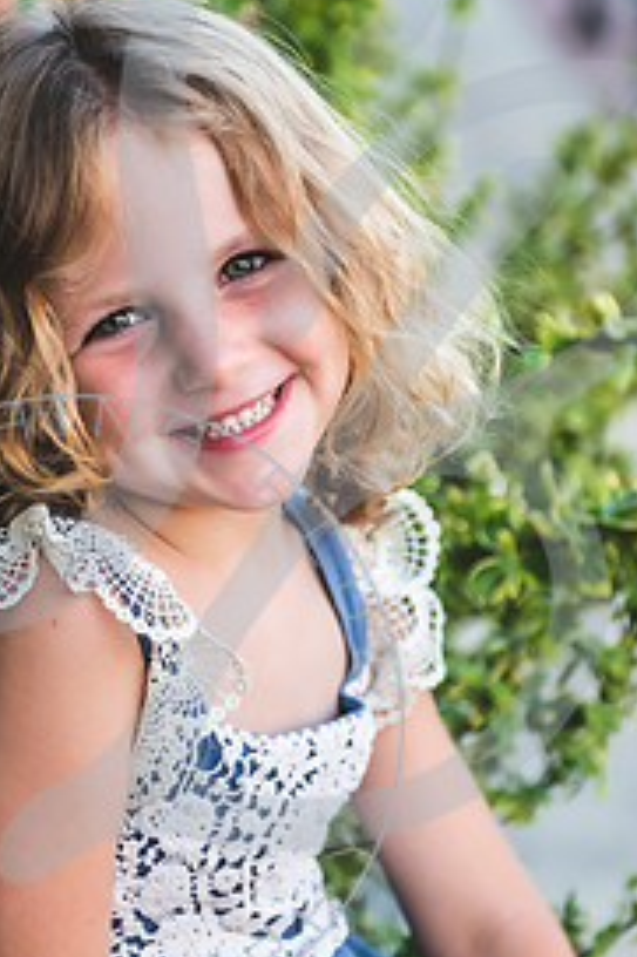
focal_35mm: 116
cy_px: 454
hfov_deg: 11.8
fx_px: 3083
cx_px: 236
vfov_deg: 17.7
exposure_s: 1/250
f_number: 2.8
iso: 200
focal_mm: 70
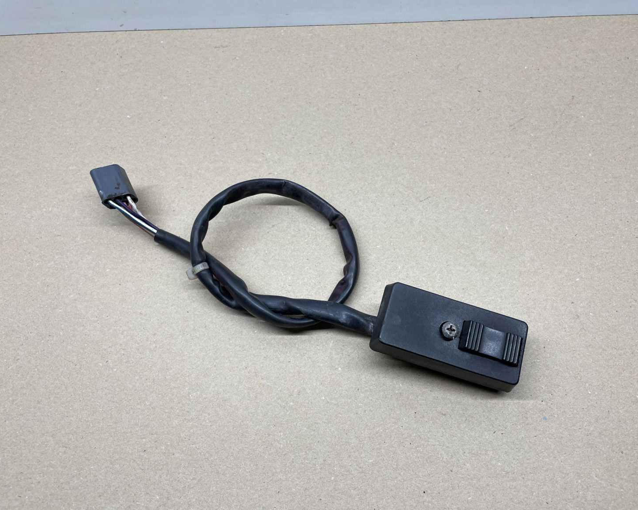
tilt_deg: -62.7
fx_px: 529
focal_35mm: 28
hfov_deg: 62.1
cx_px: 350
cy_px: 250
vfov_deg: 51.5
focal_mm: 4.2
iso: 40
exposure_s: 1/100
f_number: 1.6
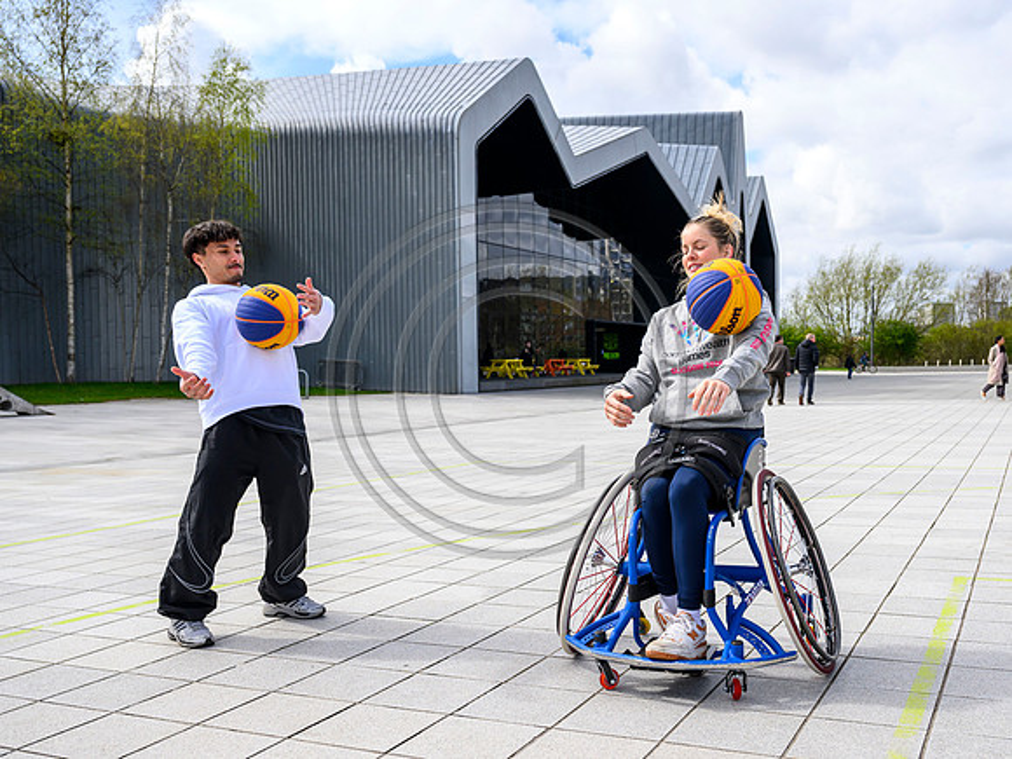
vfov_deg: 40.3
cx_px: 600
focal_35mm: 35
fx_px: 1034
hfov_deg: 51.9
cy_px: 400
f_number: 5
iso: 500
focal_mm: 31
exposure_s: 1/2000
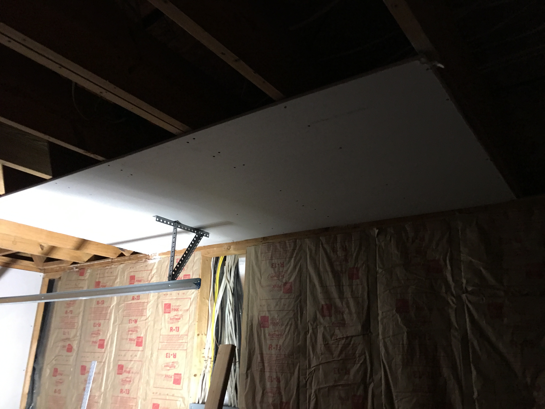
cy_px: 204
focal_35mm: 29
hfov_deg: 61.7
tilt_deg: +19.6
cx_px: 272
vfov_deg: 48.2
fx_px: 457
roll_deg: -3.8
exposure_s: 1/4
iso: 50
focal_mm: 4.15
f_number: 2.2
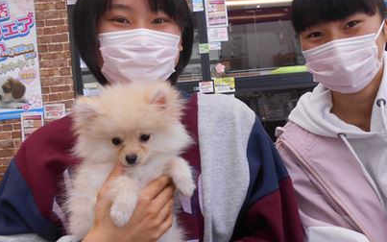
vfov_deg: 31.2
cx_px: 253
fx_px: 432
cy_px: 105
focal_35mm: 41
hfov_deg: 47.6
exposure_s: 1/30
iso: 100
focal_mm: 4.6
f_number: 3.2
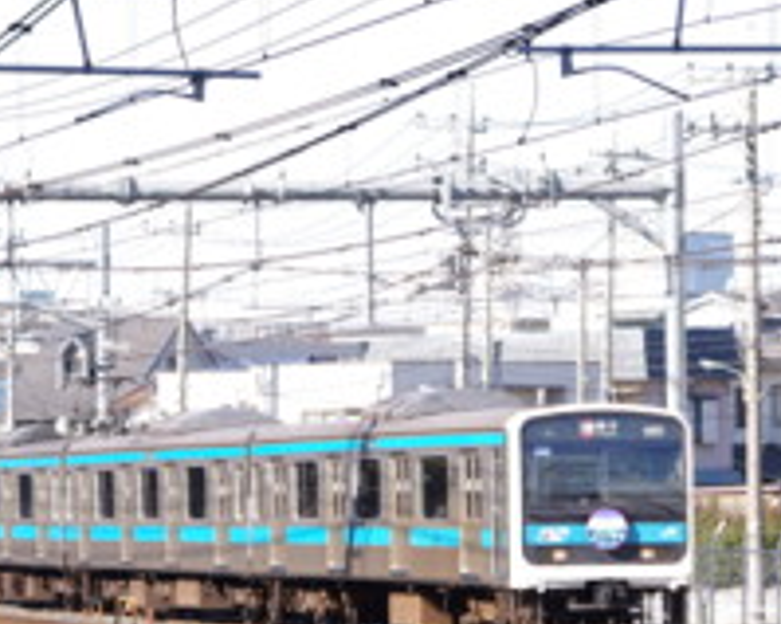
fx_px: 6400
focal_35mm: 277
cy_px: 436
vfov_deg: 5.6
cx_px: 169
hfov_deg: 7.0
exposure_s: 1/250
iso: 200
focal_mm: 97.5
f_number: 6.3
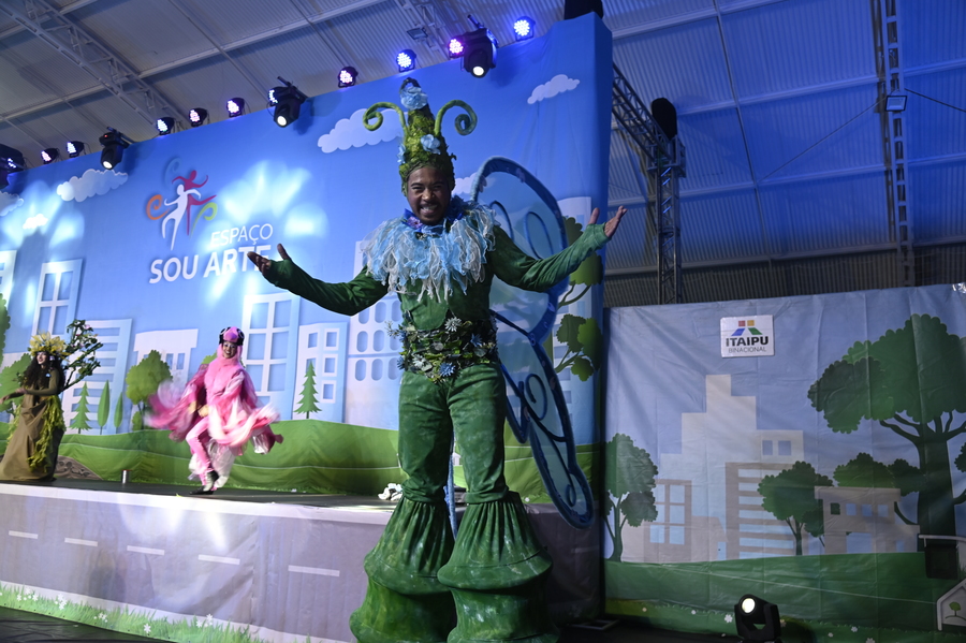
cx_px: 483
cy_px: 322
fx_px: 805
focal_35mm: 30
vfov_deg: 43.6
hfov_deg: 62.0
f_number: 4
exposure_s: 1/60
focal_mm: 30
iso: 560
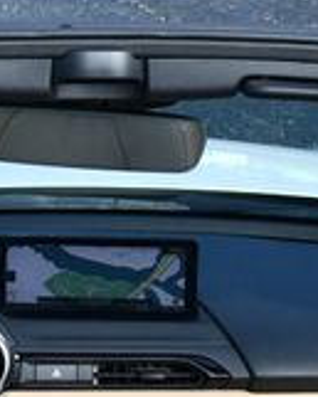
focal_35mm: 209
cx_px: 32
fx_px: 2456
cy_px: 131
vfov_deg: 9.2
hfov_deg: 7.4
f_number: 5.6
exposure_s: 1/250
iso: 200
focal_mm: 28
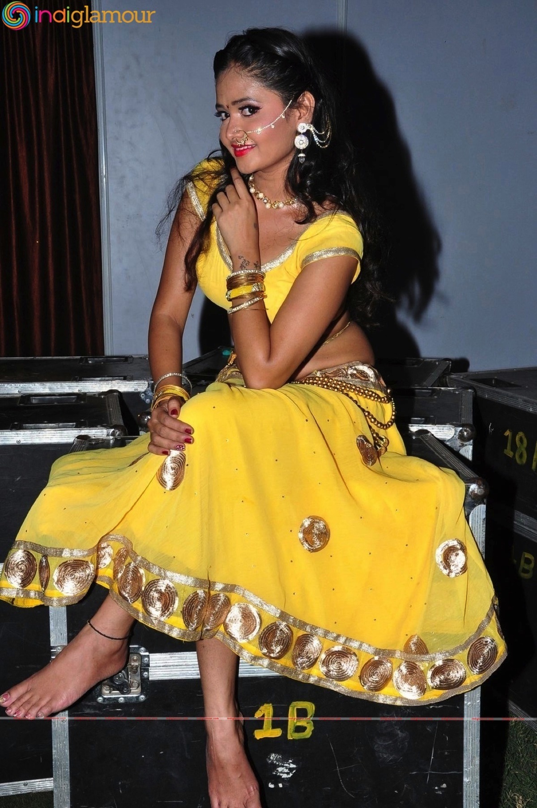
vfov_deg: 41.2
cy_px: 404
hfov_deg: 28.0
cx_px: 268
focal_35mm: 48
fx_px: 1076
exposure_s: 1/125
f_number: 14
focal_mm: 32
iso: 500
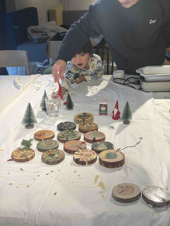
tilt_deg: -20.6
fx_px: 340
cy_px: 113
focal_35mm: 52
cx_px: 85
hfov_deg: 28.0
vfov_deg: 36.8
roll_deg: +2.8
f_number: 1.6
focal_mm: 5.96
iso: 64
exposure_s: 1/100
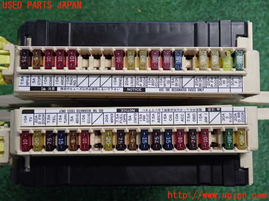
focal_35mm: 41
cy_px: 100
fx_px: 319
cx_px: 134
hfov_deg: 45.8
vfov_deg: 35.1
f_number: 2.8
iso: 500
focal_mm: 7.31
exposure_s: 1/40
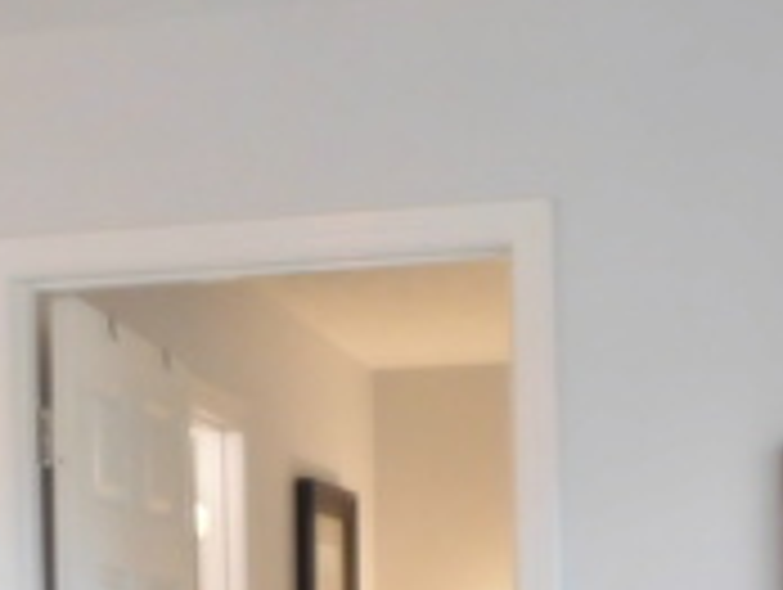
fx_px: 1993
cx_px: 232
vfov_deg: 15.9
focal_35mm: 88
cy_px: 788
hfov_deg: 22.1
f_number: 3
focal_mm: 4
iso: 250
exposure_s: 1/30
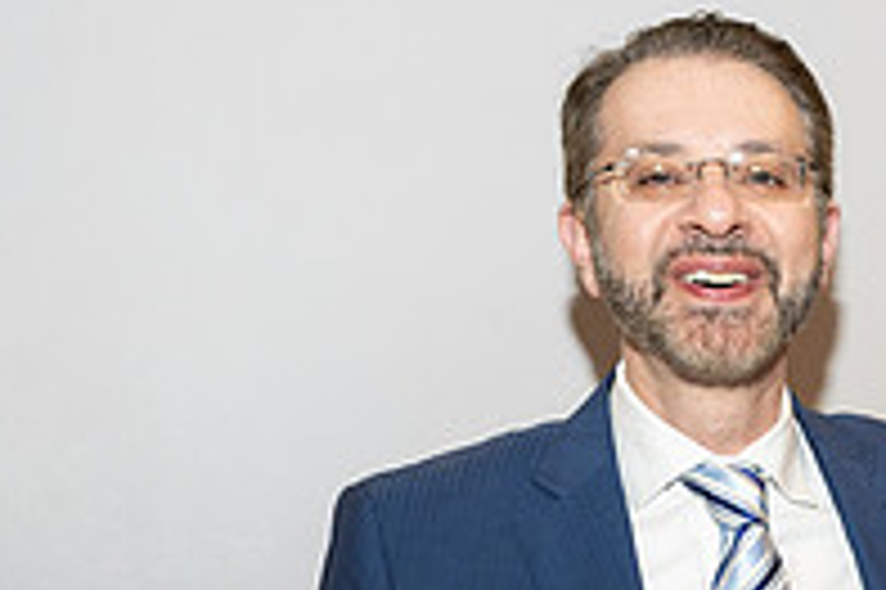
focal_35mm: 78
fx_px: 1918
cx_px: 1066
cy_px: 637
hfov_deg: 23.7
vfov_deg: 16.9
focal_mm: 26.5
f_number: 5.6
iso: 800
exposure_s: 1/100
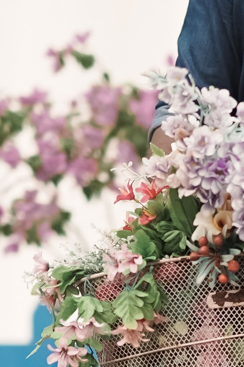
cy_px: 466
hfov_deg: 2.9
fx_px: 4821
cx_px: 453
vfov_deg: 4.3
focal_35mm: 474
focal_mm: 85
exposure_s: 1/2500
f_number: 1.4
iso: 250
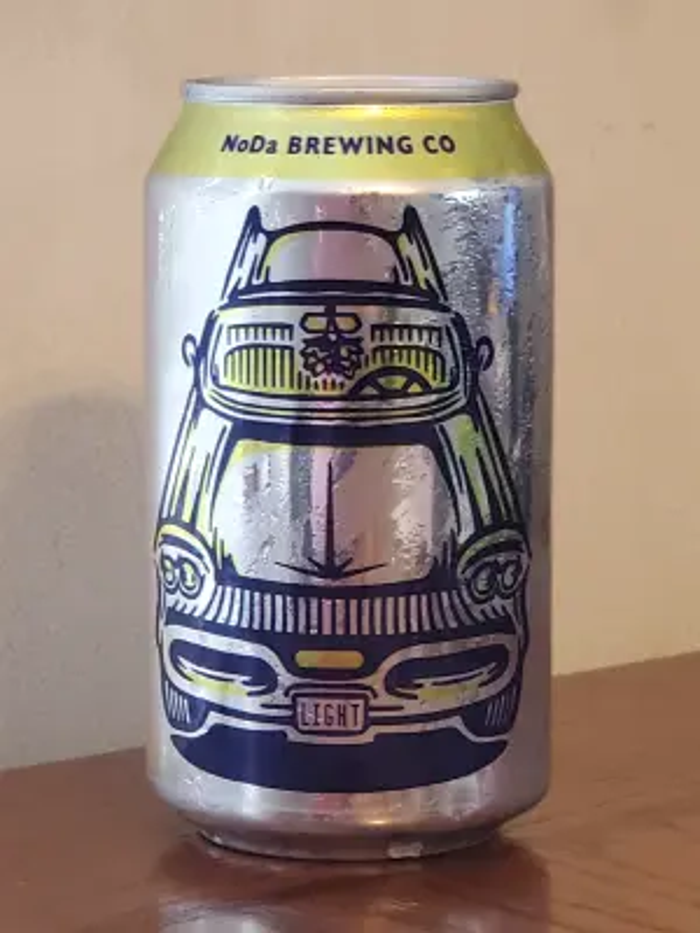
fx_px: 1402
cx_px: 350
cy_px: 466
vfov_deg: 36.8
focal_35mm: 52
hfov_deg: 28.0
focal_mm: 6
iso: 320
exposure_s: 1/15
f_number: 2.4
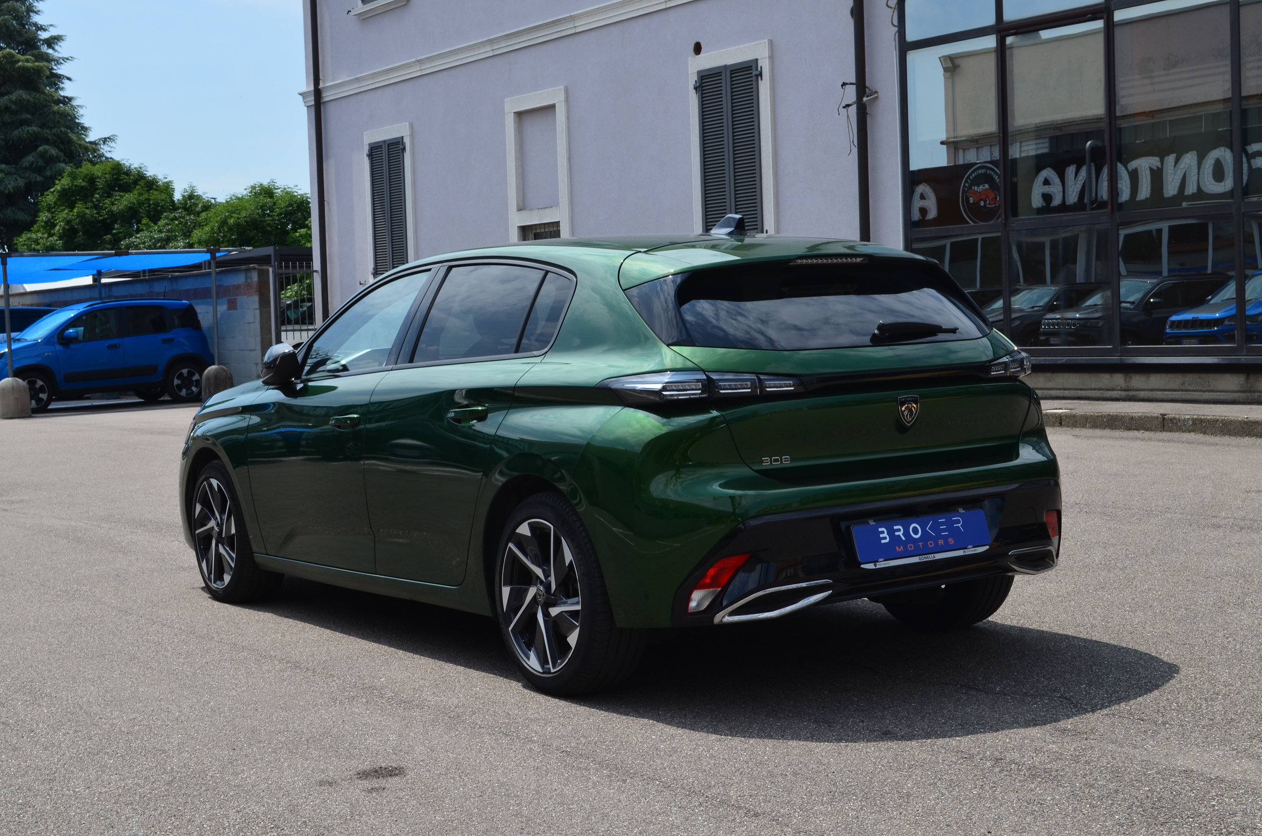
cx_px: 631
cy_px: 418
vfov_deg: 26.4
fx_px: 1784
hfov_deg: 39.0
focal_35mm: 51
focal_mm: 34
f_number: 10
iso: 200
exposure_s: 1/250
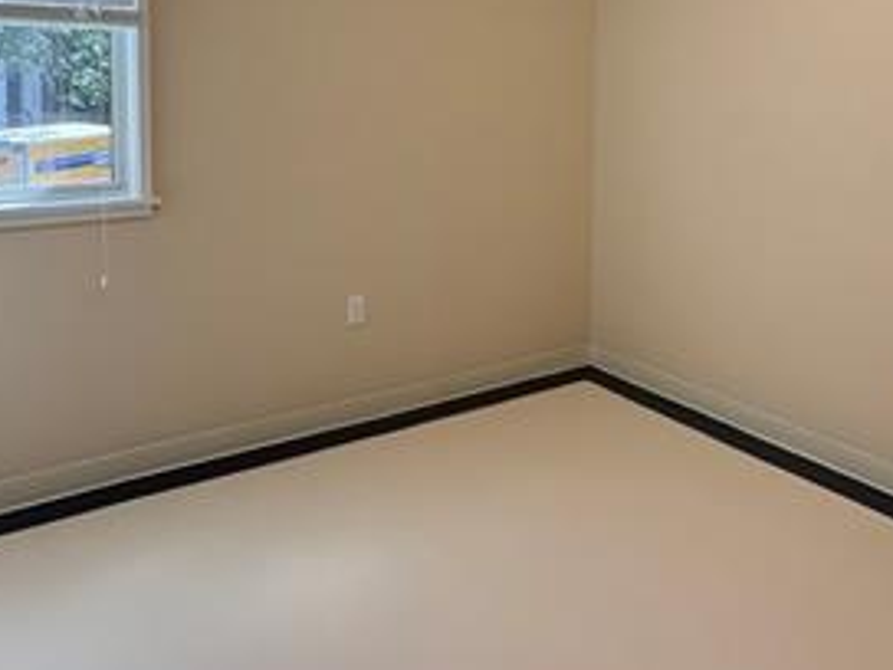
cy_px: 138
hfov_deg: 55.2
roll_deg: -1.6
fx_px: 851
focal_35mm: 33
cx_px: 502
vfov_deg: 41.2
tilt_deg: -2.6
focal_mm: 2.22
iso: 64
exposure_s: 1/135
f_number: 2.2
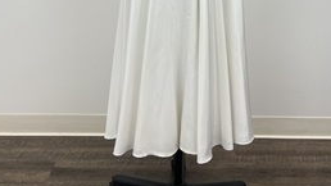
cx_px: 180
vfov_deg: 24.7
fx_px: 386
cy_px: -33
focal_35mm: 44
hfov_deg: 46.4
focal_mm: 5.1
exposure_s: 1/153
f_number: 1.6
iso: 50
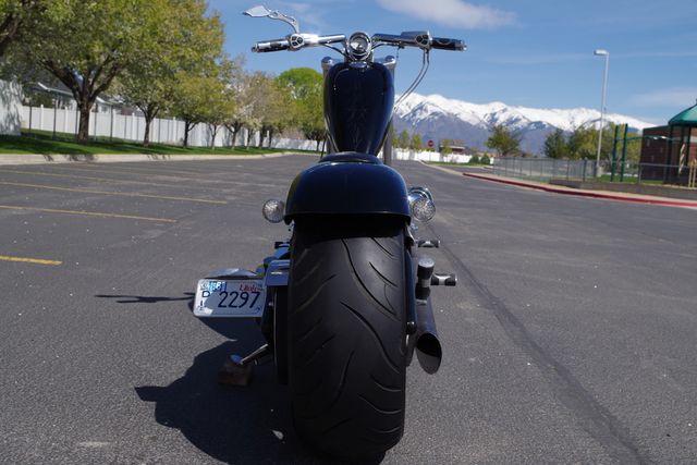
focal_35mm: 39
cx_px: 348
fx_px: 755
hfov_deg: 49.5
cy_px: 232
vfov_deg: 34.2
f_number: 8
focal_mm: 26.25
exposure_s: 1/320
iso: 100
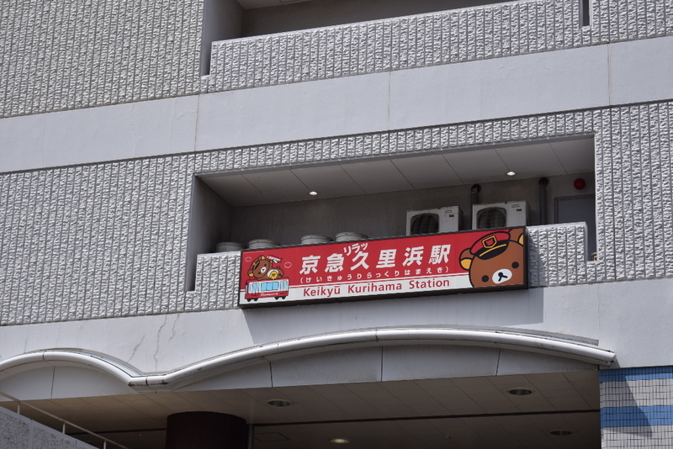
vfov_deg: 16.6
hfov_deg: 24.6
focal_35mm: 82
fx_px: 1543
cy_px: 224
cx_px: 336
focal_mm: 55
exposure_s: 1/1250
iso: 100
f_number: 5.6
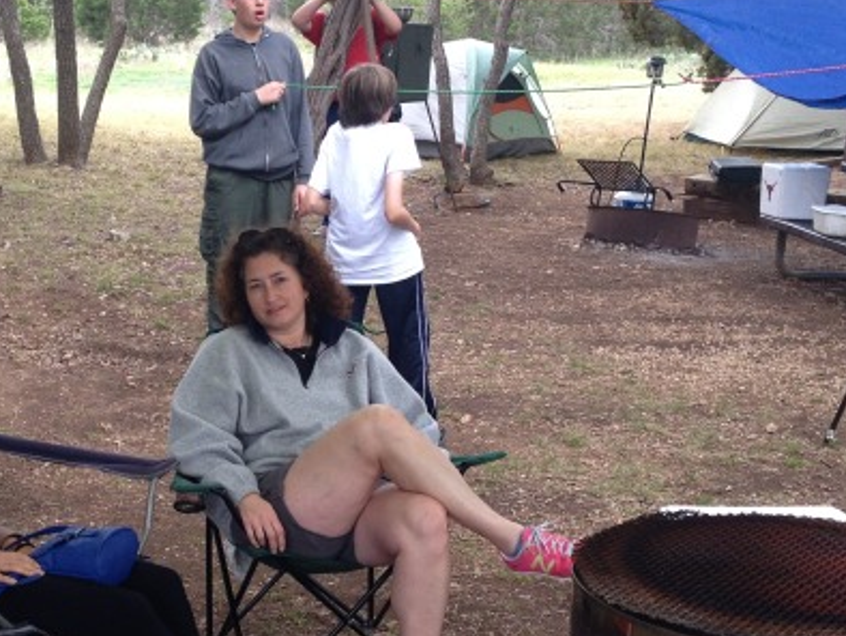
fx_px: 1736
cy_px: 430
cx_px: 268
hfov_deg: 27.2
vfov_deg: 20.7
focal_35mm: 71
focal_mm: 4.28
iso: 64
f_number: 2.4
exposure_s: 1/120
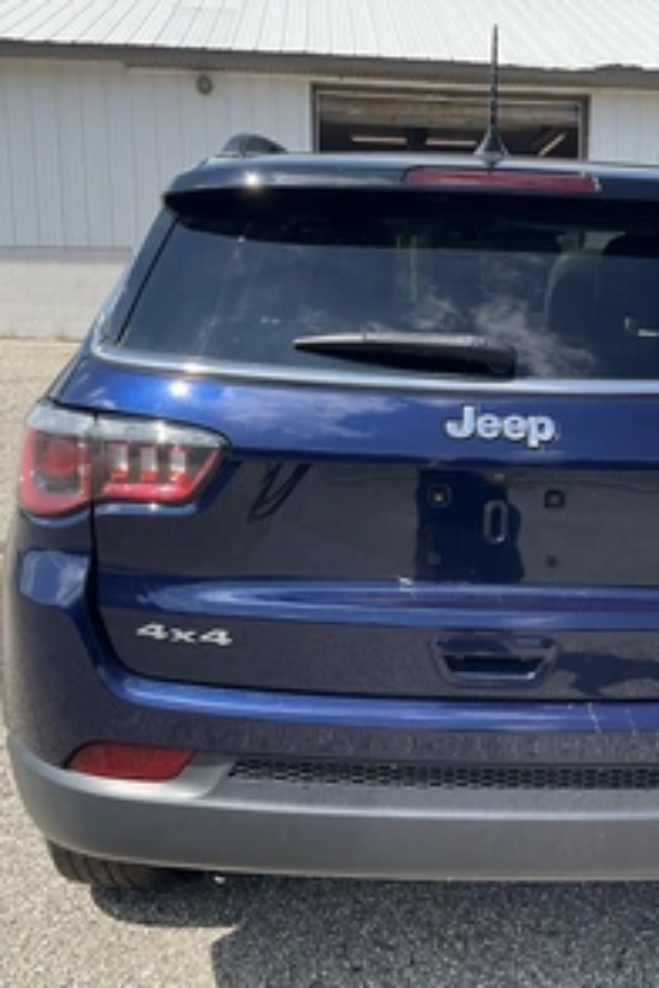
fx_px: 1126
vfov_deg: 47.4
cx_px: 488
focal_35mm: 41
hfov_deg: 32.1
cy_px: 501
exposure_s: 1/1015
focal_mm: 3
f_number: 1.8
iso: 25
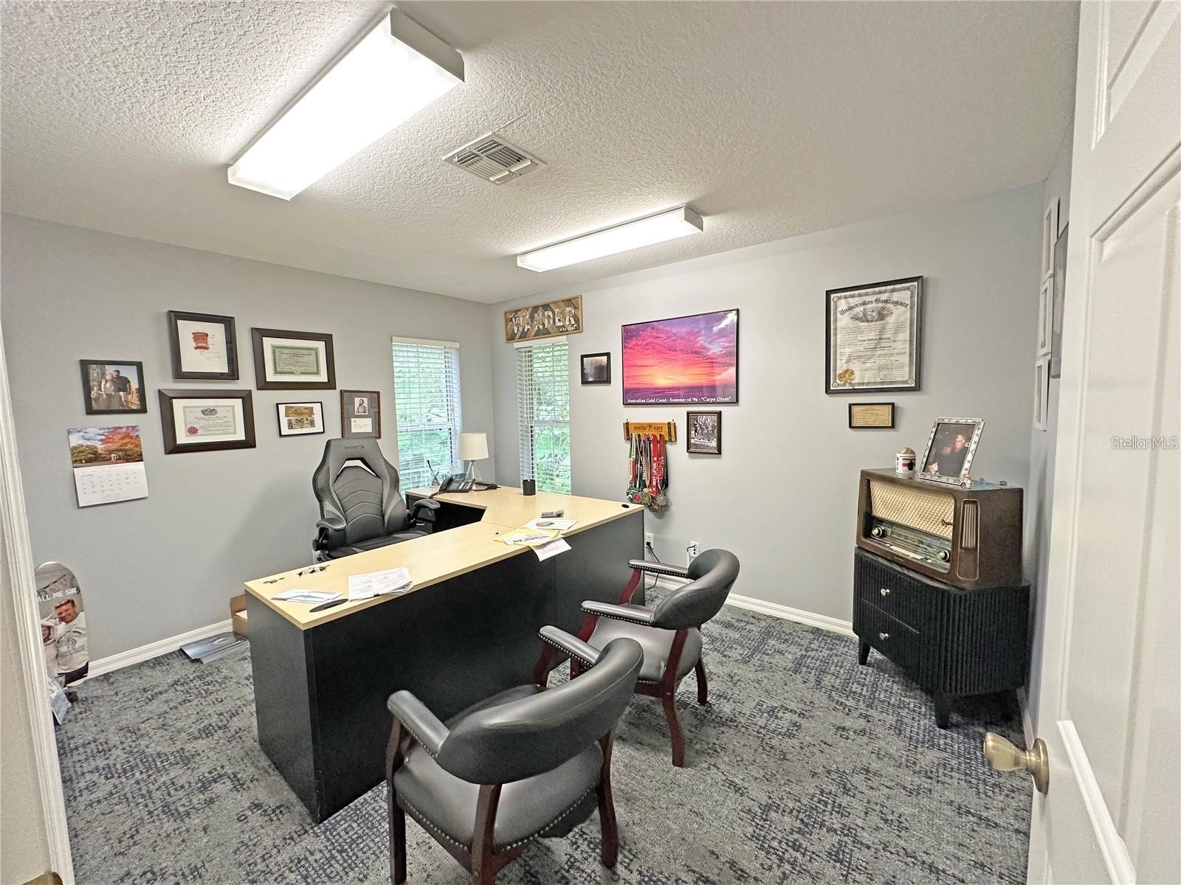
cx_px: 590
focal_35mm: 14
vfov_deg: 85.7
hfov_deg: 102.1
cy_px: 442
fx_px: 478
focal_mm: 2.22
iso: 200
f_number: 2.2
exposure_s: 1/120
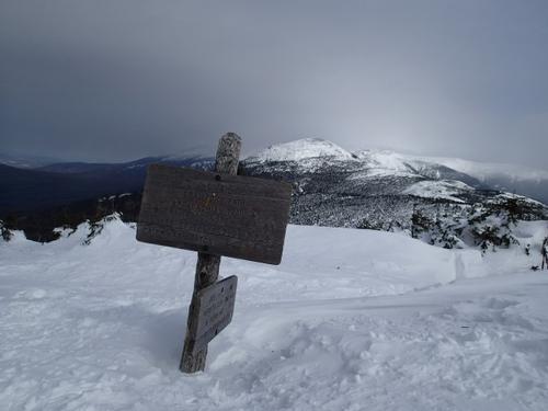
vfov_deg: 54.9
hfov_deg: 69.4
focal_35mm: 25
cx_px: 274
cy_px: 206
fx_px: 396
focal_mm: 4.5
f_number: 8
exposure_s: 1/800
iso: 100
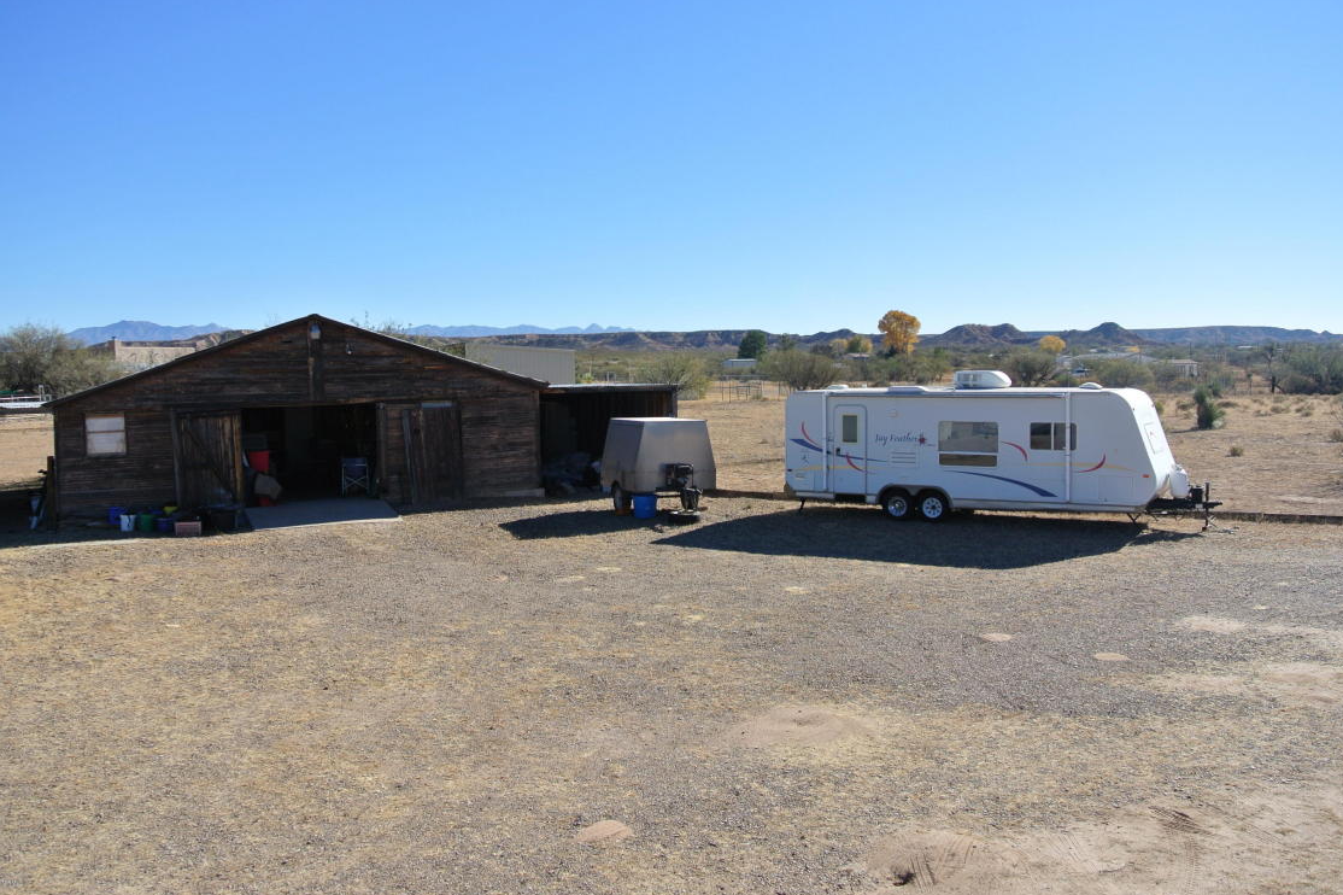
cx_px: 671
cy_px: 449
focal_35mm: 33
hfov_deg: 57.2
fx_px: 1231
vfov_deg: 39.9
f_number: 5
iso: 100
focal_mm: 12.2
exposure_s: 1/800
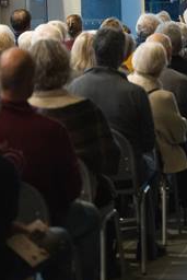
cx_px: 303
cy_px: 68
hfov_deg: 6.9
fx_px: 1533
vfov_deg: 10.4
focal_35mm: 197
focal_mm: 70
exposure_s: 1/800
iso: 3200
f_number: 2.8
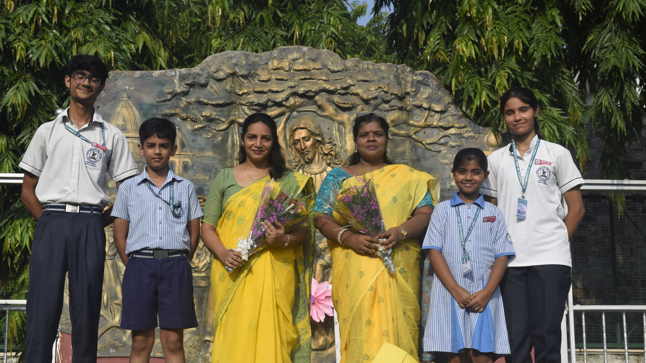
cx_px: 322
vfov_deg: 18.0
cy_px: 202
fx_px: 1148
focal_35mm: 67
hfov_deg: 31.4
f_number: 10
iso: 200
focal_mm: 42
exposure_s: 1/400
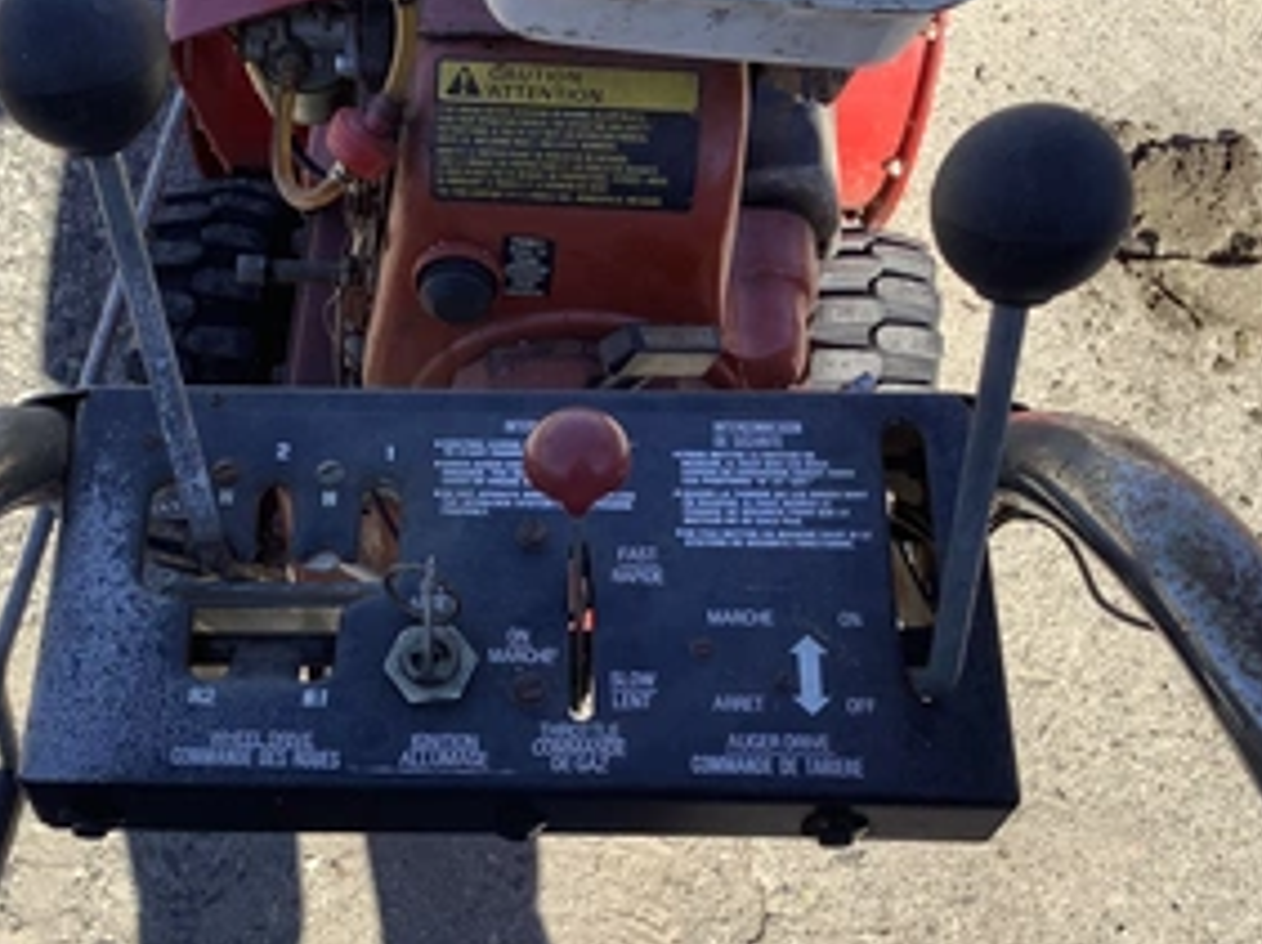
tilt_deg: -65.9
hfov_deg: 42.7
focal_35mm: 44
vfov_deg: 32.5
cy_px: 653
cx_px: 488
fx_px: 1603
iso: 25
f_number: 2.4
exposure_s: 1/662
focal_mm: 3.3
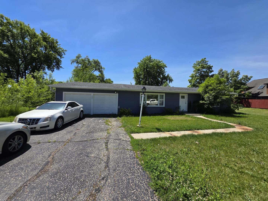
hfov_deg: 106.2
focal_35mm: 13
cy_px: 100
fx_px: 101
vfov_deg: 89.9
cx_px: 134
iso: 20
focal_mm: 2.2
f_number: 1.9
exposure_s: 1/1186
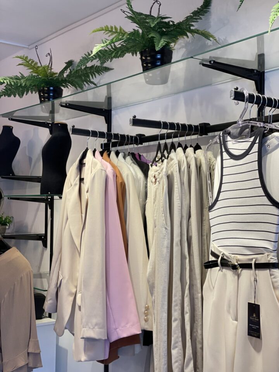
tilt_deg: +2.6
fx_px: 559
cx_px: 140
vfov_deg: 36.8
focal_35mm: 52
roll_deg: +0.1
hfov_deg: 28.0
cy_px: 186
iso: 100
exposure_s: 1/120
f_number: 2
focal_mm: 6
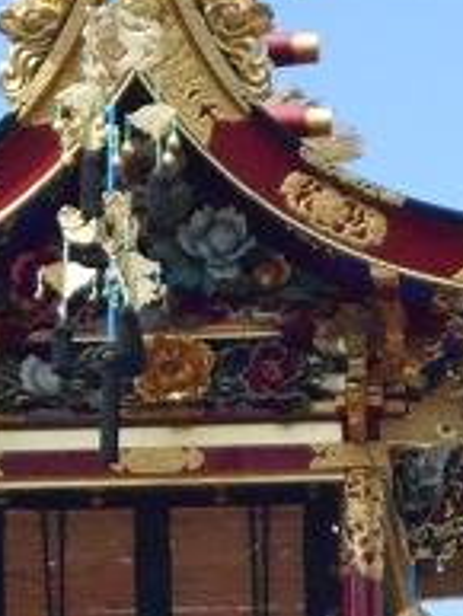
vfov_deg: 5.3
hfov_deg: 4.0
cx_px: 172
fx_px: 6627
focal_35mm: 372
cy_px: 637
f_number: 21
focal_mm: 27.6
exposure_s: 1/320
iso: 1600
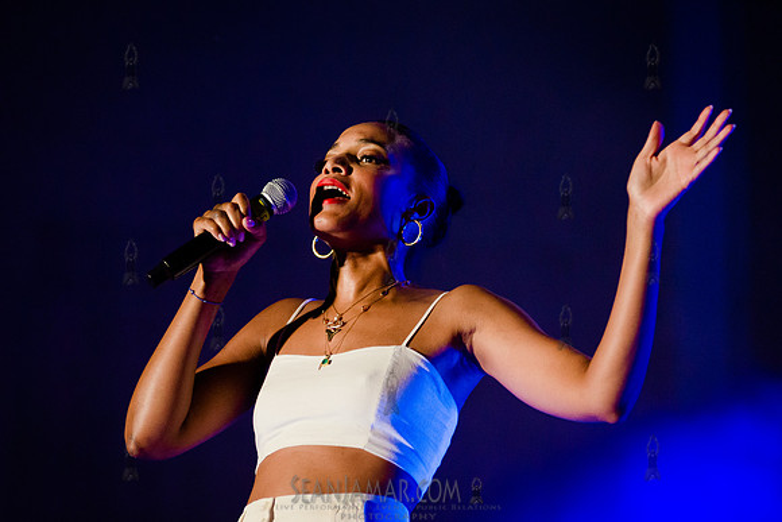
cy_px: 255
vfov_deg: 6.9
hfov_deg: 10.4
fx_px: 4299
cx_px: 367
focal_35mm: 198
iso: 3200
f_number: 2.8
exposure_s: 1/400
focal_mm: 170
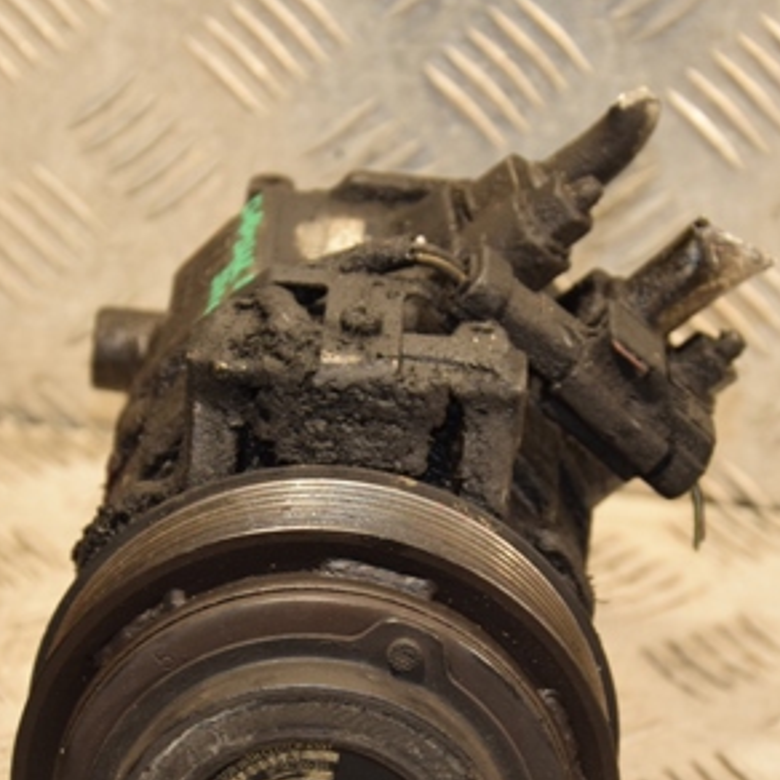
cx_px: 427
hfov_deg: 9.5
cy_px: 558
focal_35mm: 184
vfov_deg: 9.5
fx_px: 4691
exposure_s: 1/125
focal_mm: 66
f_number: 5.3
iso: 800
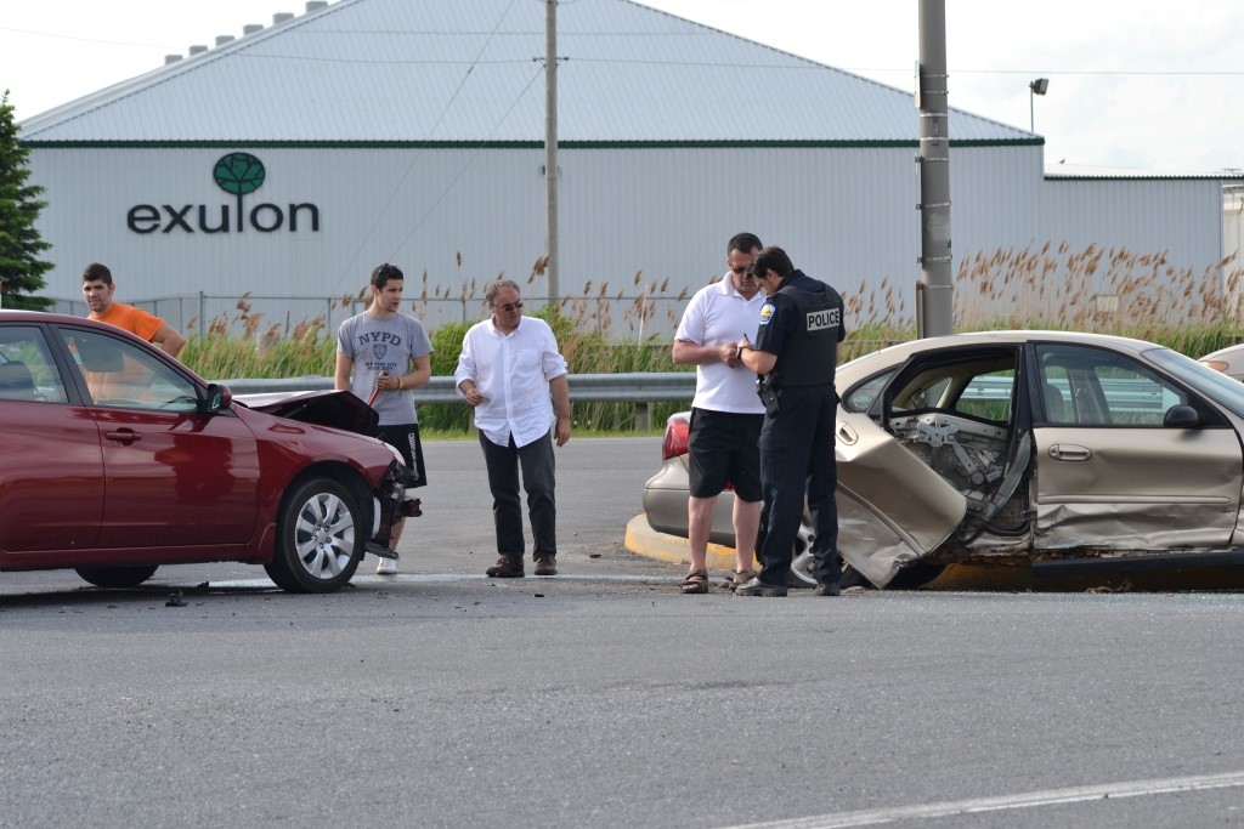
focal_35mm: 105
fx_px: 3629
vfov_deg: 13.0
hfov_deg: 19.5
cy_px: 414
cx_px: 622
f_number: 5.6
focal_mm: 70
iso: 100
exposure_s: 1/250
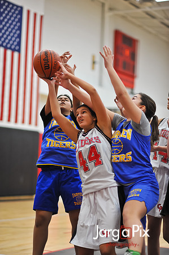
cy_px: 128
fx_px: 600
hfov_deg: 16.0
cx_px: 84
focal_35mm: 85
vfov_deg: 23.9
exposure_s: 1/500
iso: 1400
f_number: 2
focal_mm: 85
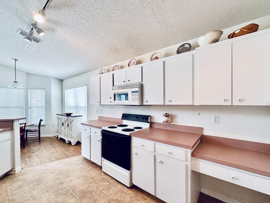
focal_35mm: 15
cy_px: 104
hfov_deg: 98.1
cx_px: 139
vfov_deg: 81.7
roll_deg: +0.3
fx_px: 117
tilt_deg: -0.7
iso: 250
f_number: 2.2
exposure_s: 1/120
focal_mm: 2.22
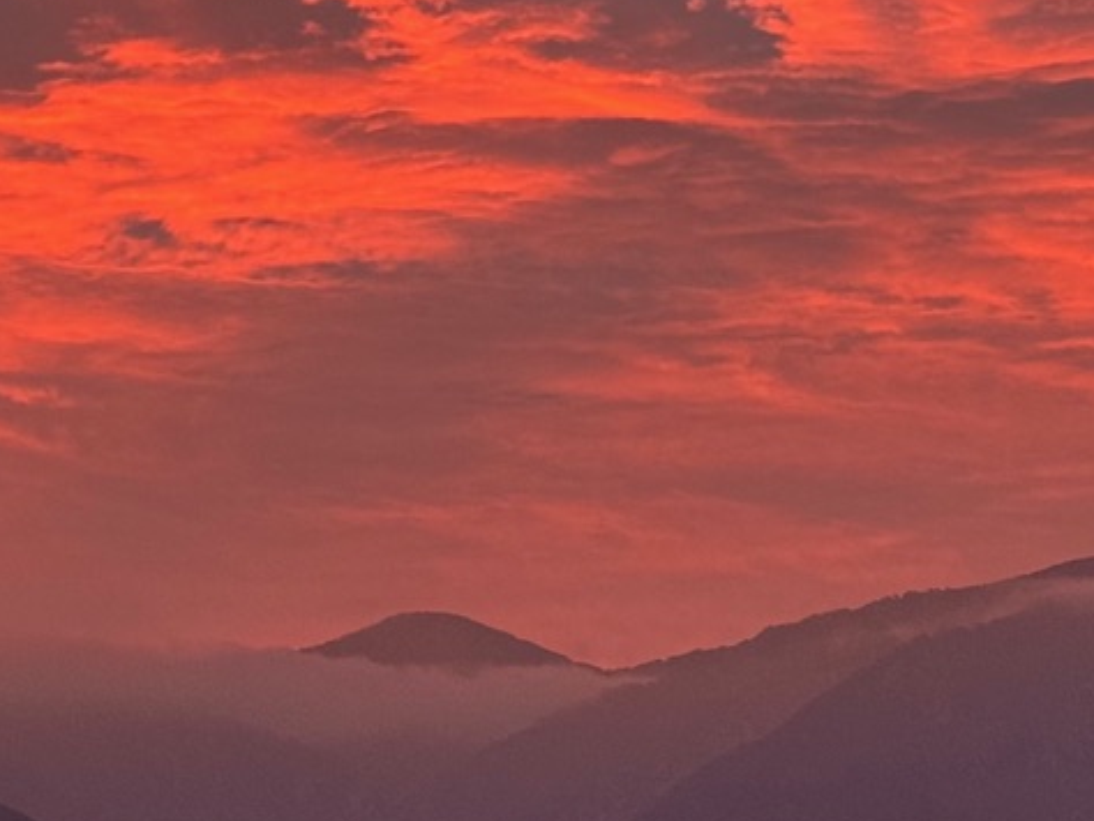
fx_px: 5122
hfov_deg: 12.2
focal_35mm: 162
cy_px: -125
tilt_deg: +15.5
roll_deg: -0.3
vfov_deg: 9.1
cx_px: 434
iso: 100
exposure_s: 1/75
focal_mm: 6.86
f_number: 1.78
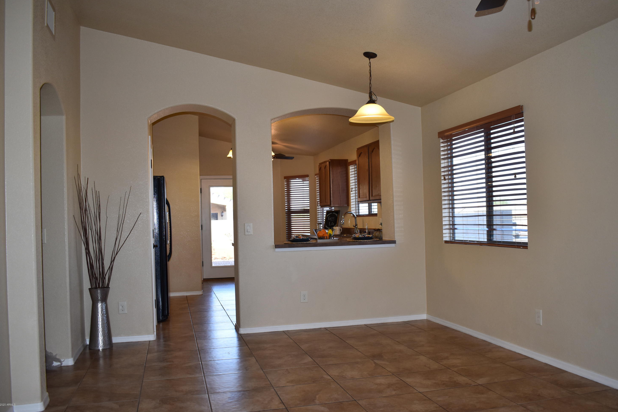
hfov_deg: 60.3
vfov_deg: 42.3
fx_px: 532
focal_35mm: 31
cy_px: 205
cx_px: 318
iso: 500
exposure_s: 1/200
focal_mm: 20
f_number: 5
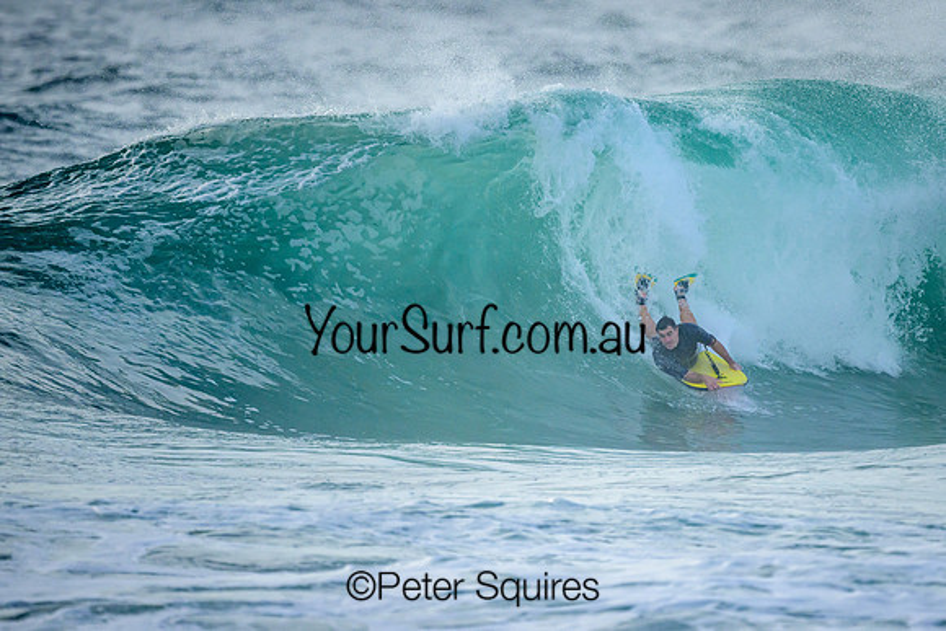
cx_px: 580
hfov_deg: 2.1
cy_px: 302
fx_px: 25800
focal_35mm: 982
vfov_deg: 1.4
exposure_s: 1/2500
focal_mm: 800
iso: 800
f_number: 6.3
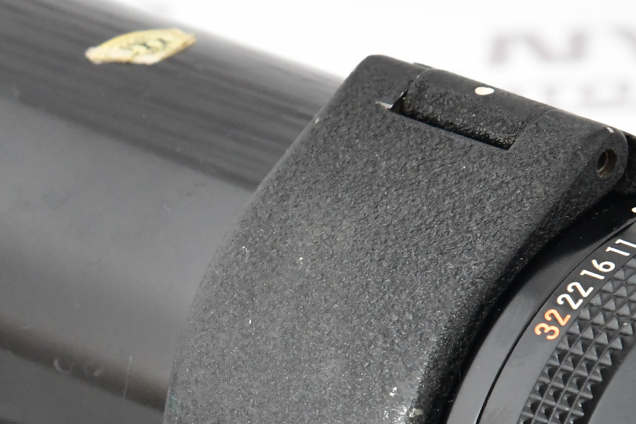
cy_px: 345
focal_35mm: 455
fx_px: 8038
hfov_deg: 4.5
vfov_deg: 3.0
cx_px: -72
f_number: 10
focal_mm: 120
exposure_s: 1/200
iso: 2500
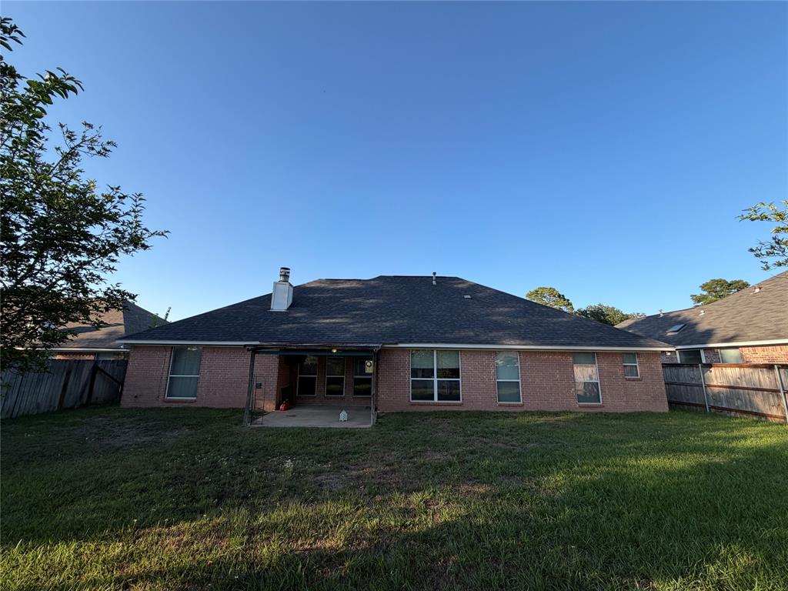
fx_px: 319
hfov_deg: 102.1
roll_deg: +0.0
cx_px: 394
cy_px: 296
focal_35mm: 14
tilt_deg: +12.2
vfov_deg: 85.7
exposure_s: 1/686
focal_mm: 2.22
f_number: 2.2
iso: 40
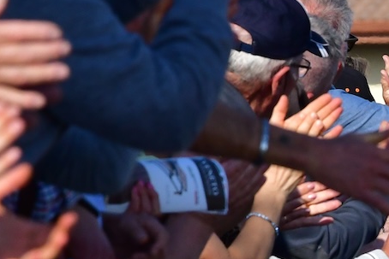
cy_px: 332
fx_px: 13716
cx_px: 817
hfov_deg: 1.6
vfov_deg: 1.1
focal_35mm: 1269
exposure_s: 1/1600
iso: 640
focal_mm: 200
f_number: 9
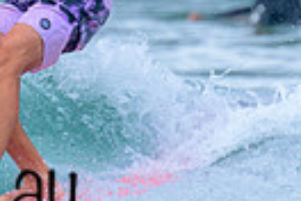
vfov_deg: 0.5
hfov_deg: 0.8
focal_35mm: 2596
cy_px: 123
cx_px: -11
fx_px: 21704
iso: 1000
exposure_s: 1/2000
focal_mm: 480
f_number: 7.6
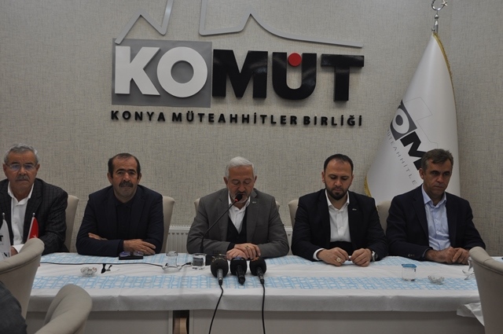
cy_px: 167
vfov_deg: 32.9
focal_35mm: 40
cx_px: 252
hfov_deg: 48.0
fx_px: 565
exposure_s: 1/100
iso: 400
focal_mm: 27
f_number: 5
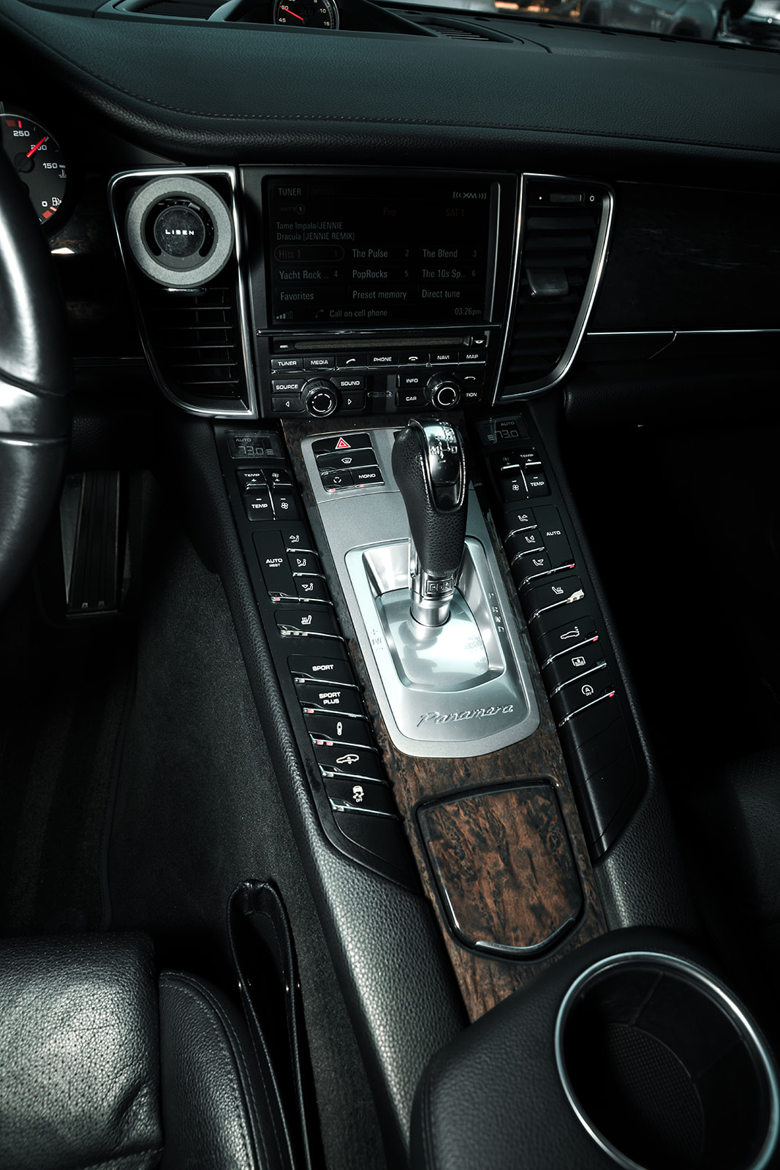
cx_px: 390
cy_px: 585
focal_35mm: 24
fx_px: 780
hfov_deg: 53.1
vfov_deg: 73.7
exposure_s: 1/160
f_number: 8
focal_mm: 24
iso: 160
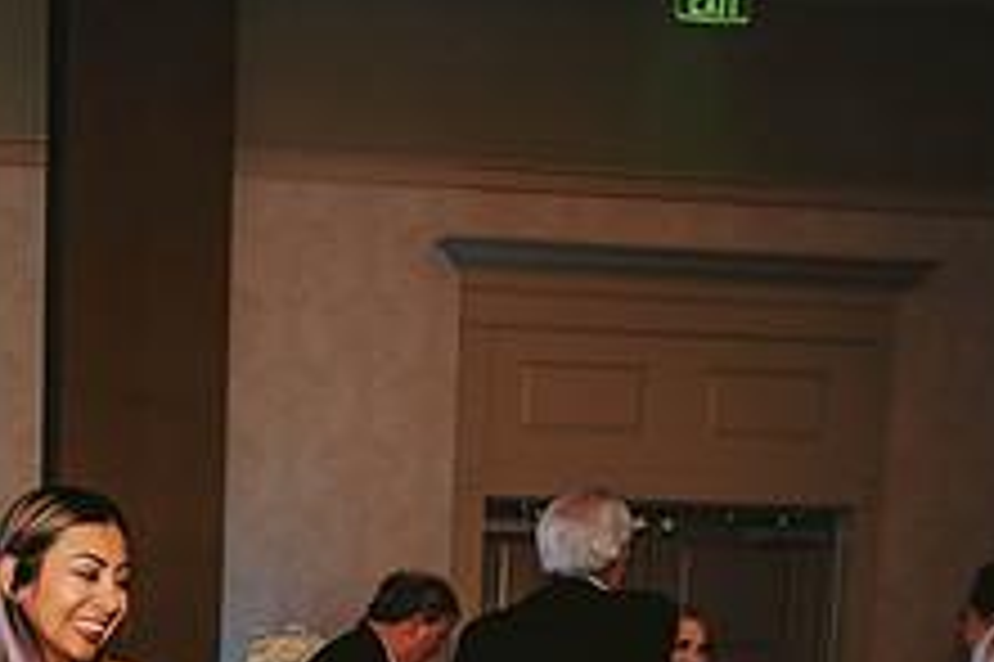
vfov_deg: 19.8
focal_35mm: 63
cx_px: -85
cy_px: 862
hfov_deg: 29.0
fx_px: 1738
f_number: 2.8
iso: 800
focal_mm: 24
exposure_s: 1/100
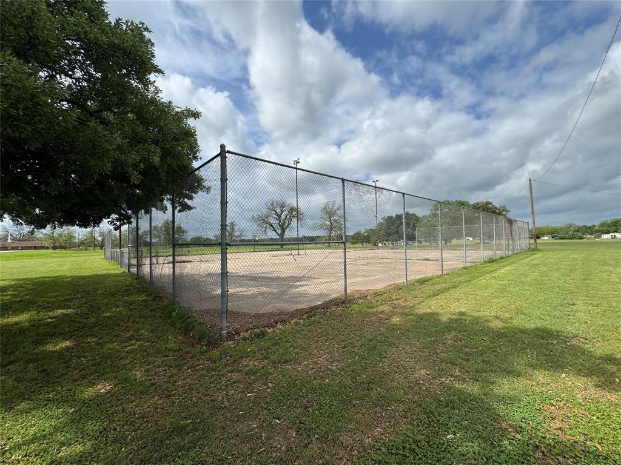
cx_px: 310
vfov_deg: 85.7
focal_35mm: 14
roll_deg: +1.3
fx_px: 251
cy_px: 232
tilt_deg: +2.4
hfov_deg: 102.1
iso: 50
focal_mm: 2.22
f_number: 2.2
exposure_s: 1/3390
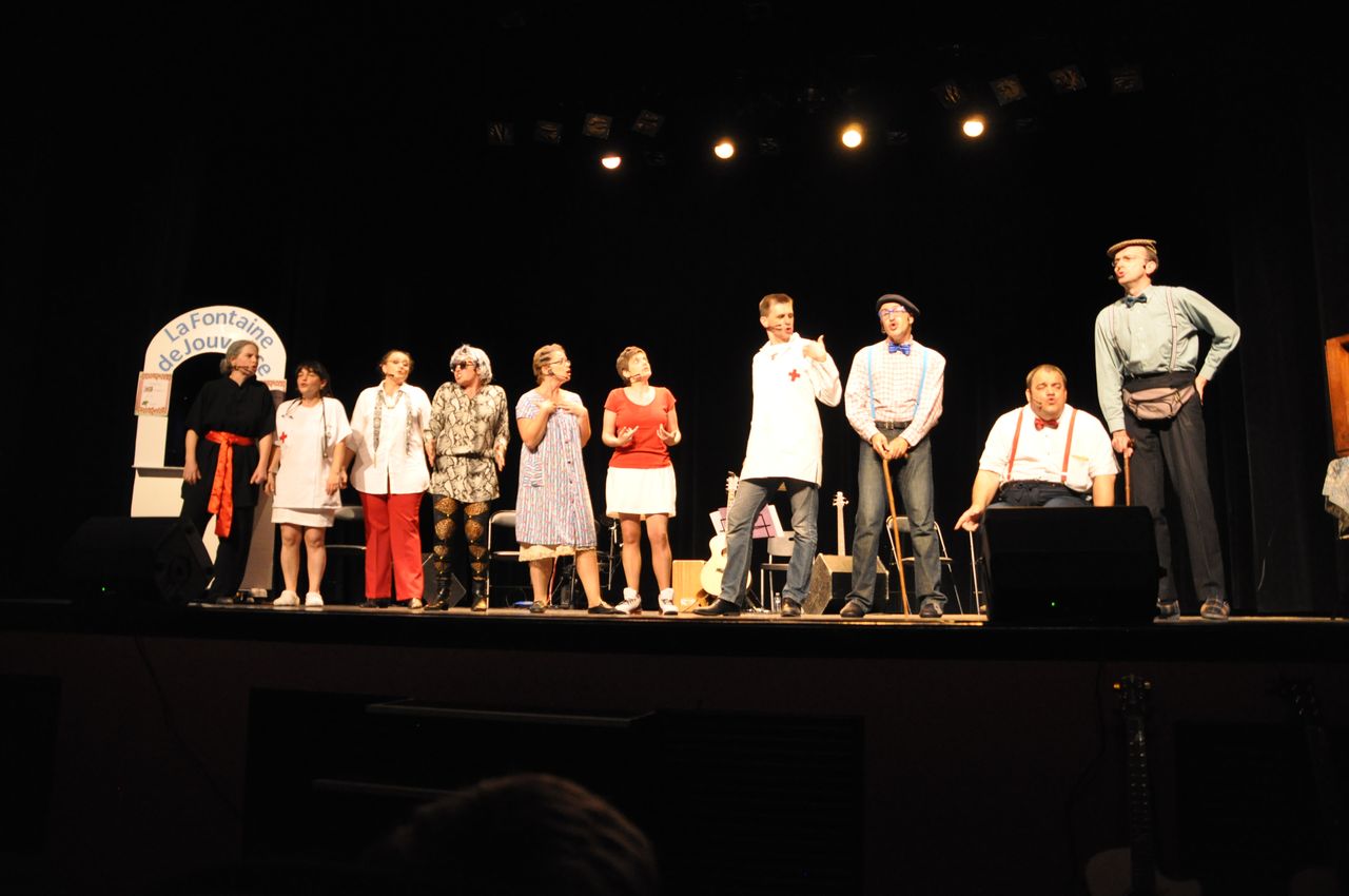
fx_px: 1010
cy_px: 448
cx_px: 674
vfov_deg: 47.8
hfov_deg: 67.4
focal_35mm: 27
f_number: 3.5
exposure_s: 1/30
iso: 1600
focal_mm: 18
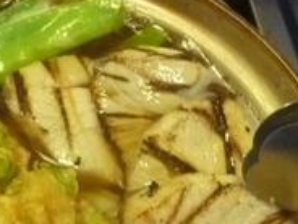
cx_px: 60
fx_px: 491
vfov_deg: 24.6
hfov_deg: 32.8
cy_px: 220
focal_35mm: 57
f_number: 3.3
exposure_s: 1/25
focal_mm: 4.5
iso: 800
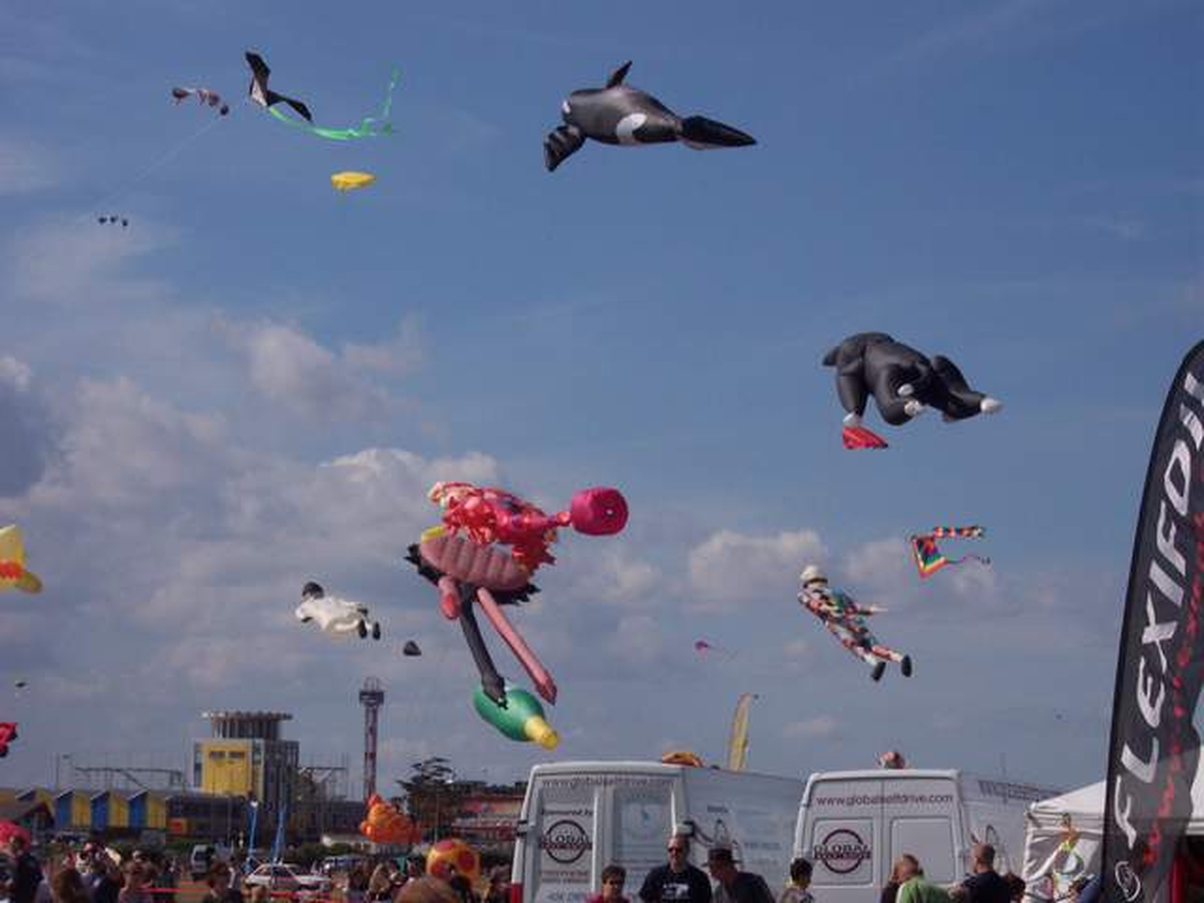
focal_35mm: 114
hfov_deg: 17.3
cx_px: 602
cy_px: 452
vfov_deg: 13.0
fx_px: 3965
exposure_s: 1/700
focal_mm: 24
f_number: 8
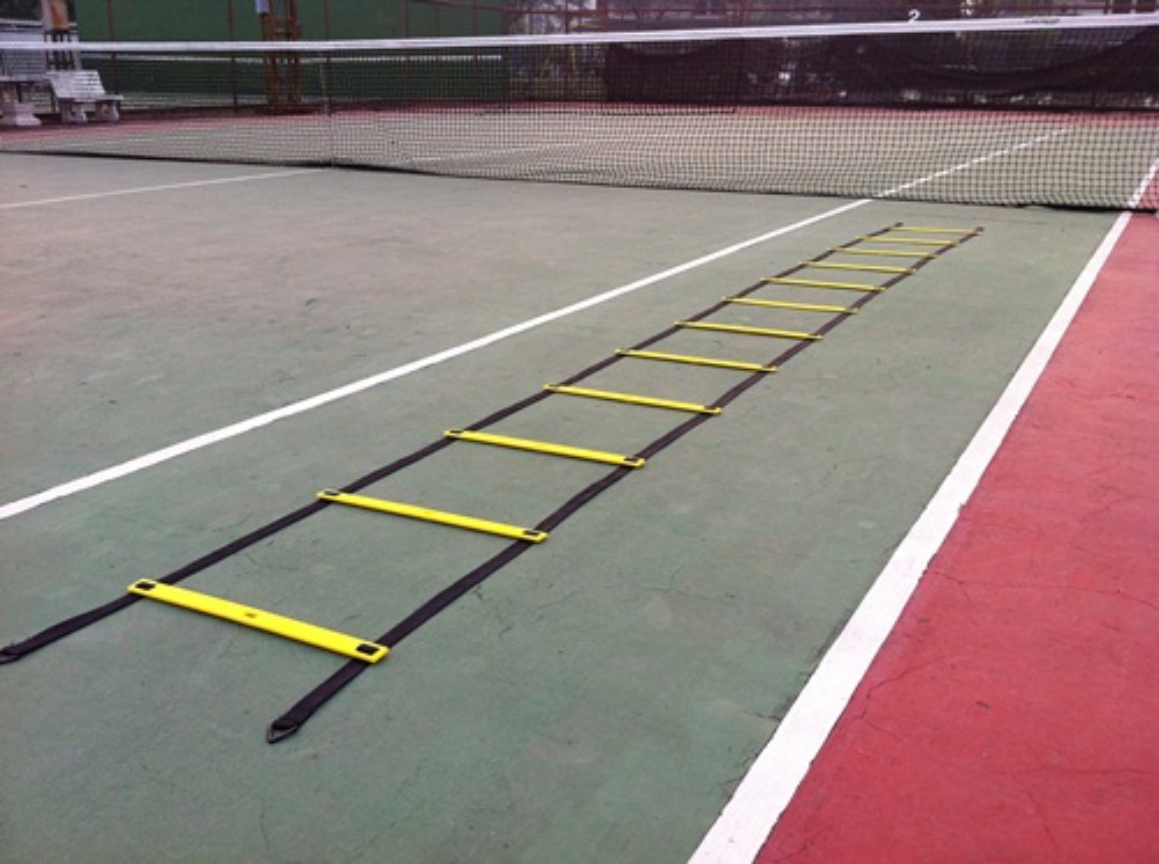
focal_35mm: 35
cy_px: 432
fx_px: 1170
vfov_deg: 40.6
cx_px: 580
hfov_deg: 52.7
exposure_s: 1/133
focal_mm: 3.85
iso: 80
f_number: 2.8
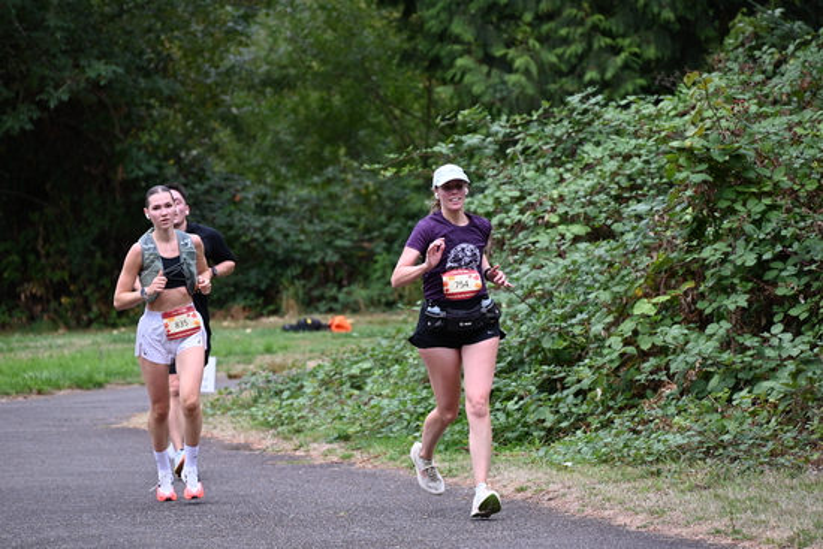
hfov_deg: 10.3
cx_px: 412
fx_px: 4573
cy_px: 274
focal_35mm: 200
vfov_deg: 6.9
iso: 400
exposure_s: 1/320
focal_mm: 200
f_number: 6.3
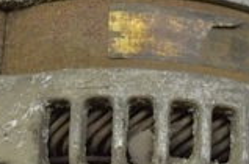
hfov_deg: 15.4
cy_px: 113
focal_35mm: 133
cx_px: 152
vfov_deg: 10.2
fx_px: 917
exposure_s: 1/60
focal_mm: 22
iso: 400
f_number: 3.8
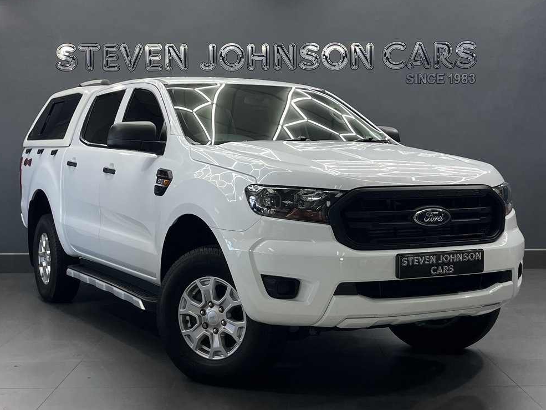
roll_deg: +0.4
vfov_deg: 51.4
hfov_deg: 65.3
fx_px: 426
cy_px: 206
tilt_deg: -3.5
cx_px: 268
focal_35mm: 27
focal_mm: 5.1
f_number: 1.6
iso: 40
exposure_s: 1/100
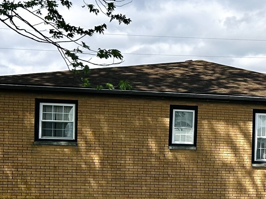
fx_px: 676
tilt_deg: -0.3
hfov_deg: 20.1
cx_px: 361
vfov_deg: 16.6
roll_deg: -2.2
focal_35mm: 88
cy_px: 166
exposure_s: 1/5076
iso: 50
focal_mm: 5.7
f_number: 1.5
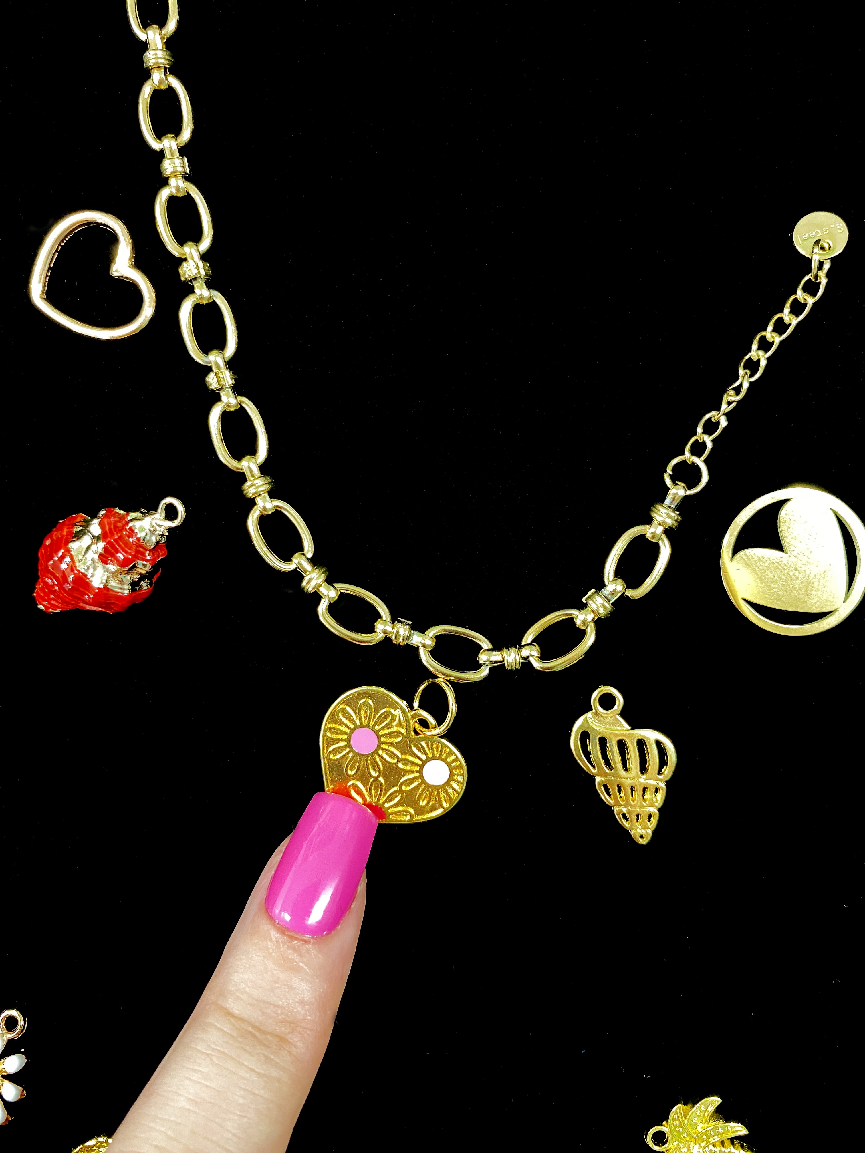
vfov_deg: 69.4
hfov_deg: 54.9
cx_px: 432
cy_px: 576
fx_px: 833
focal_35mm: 25
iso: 200
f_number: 1.8
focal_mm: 4.25
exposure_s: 1/50
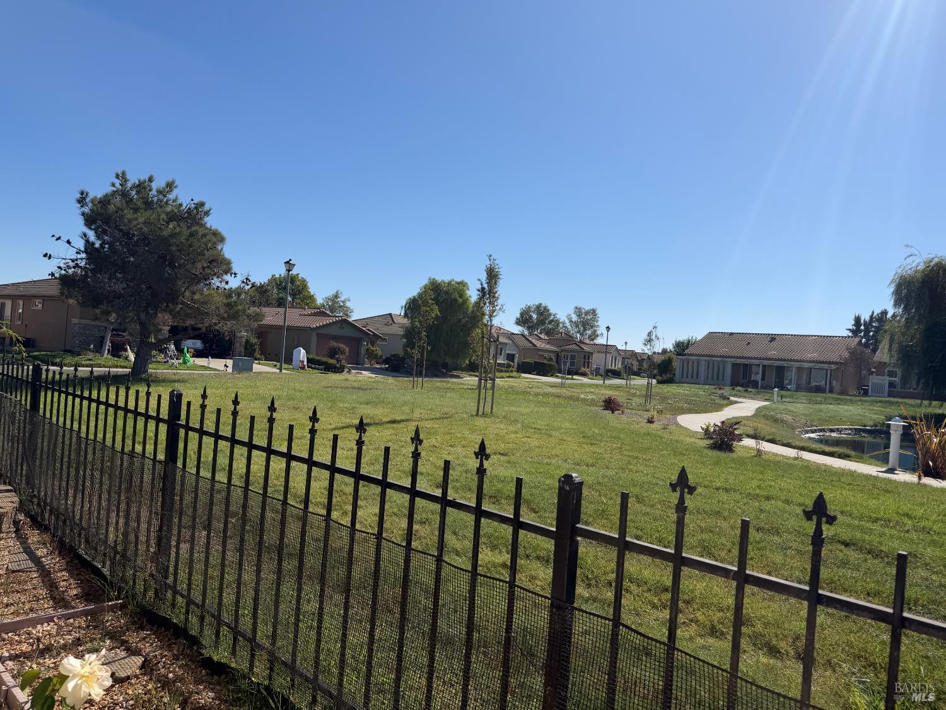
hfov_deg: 71.6
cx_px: 473
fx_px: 656
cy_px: 355
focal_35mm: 24
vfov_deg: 56.8
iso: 80
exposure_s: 1/7353
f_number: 1.78
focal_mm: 6.76
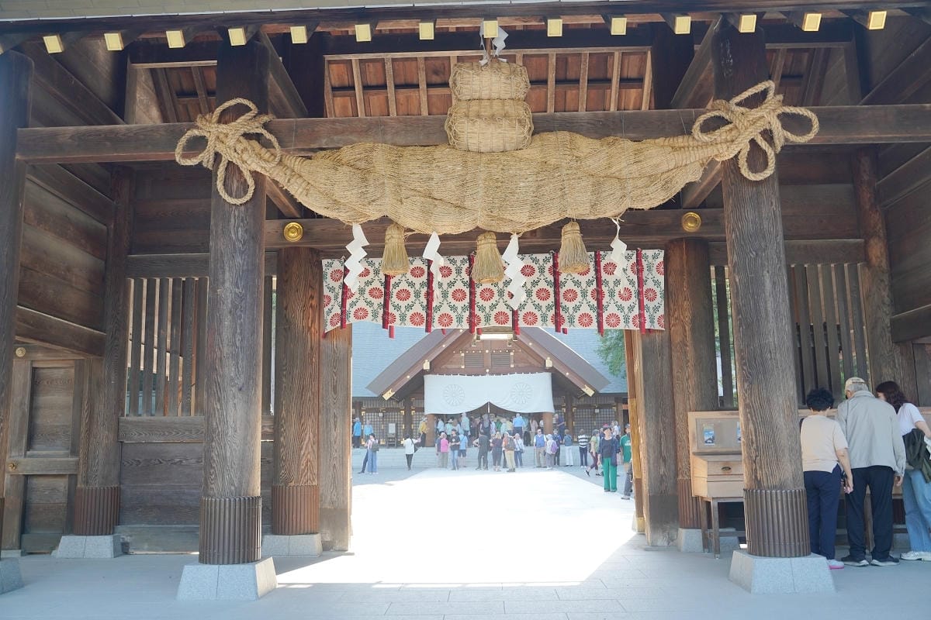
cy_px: 310
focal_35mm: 32
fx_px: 827
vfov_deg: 41.1
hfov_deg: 58.7
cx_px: 466
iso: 160
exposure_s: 1/60
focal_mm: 32
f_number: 4
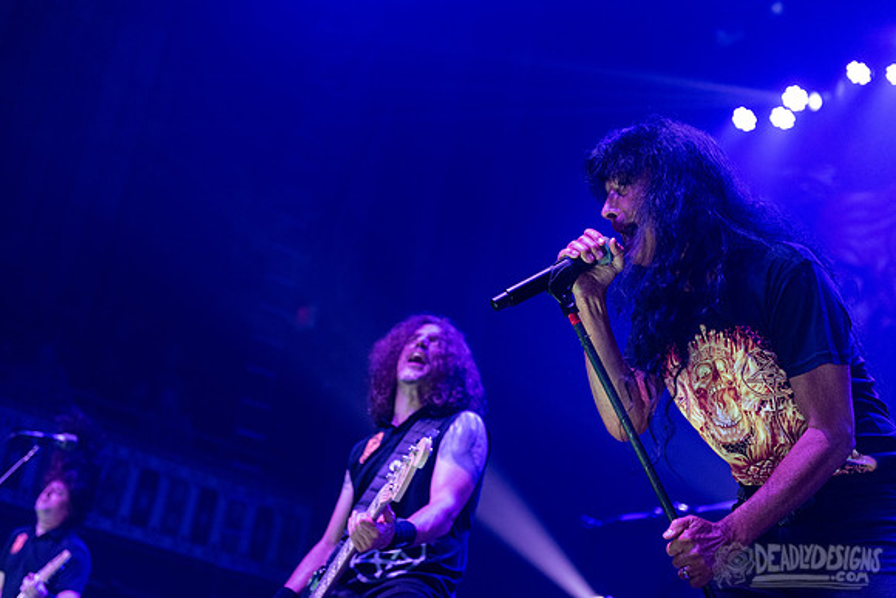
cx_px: 448
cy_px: 299
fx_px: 1444
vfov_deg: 23.4
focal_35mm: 58
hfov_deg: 34.5
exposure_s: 1/640
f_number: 3.2
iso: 2500
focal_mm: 58
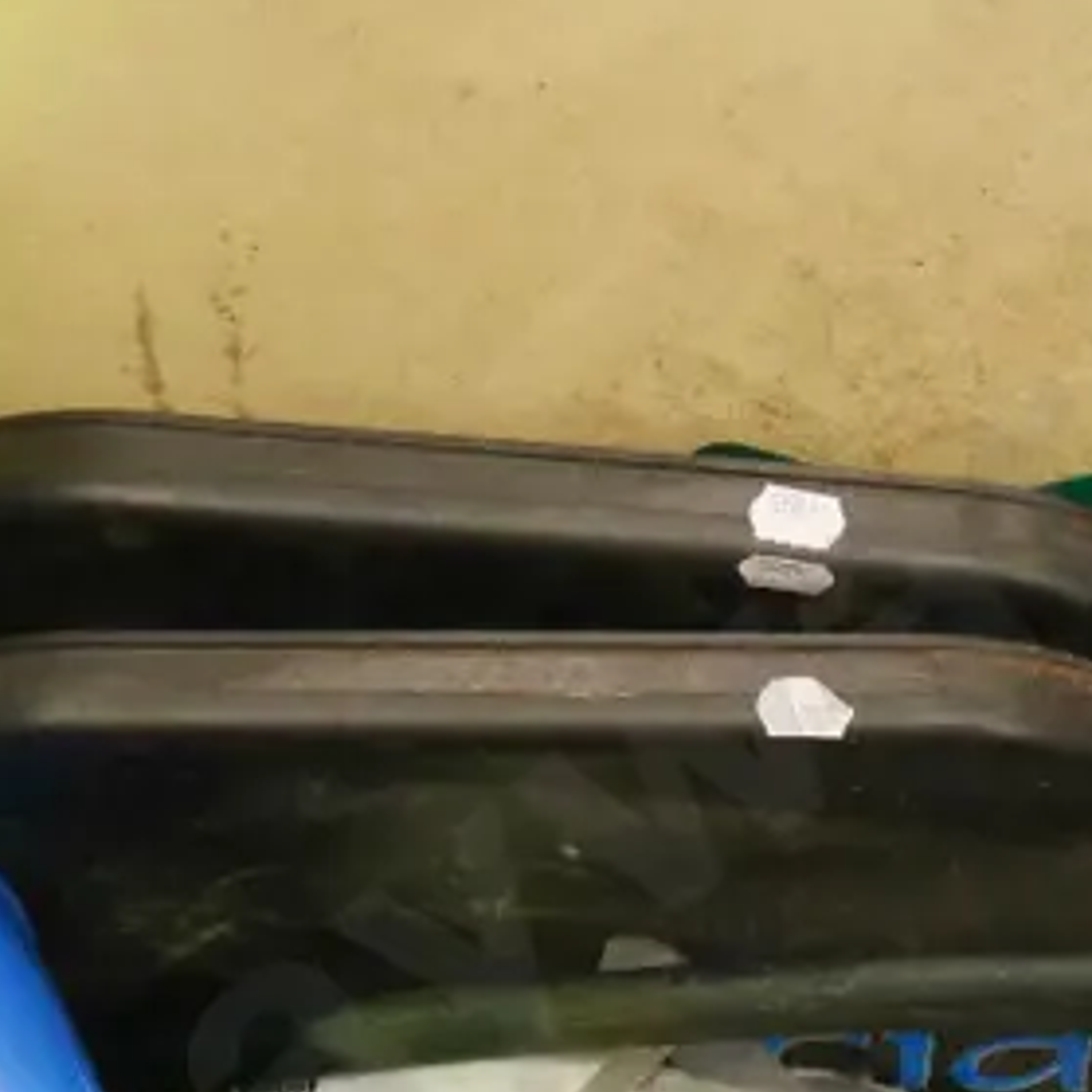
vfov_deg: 14.9
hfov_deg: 14.9
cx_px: 759
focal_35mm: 117
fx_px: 4176
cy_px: 718
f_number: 4.2
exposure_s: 1/250
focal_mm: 18
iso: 3200
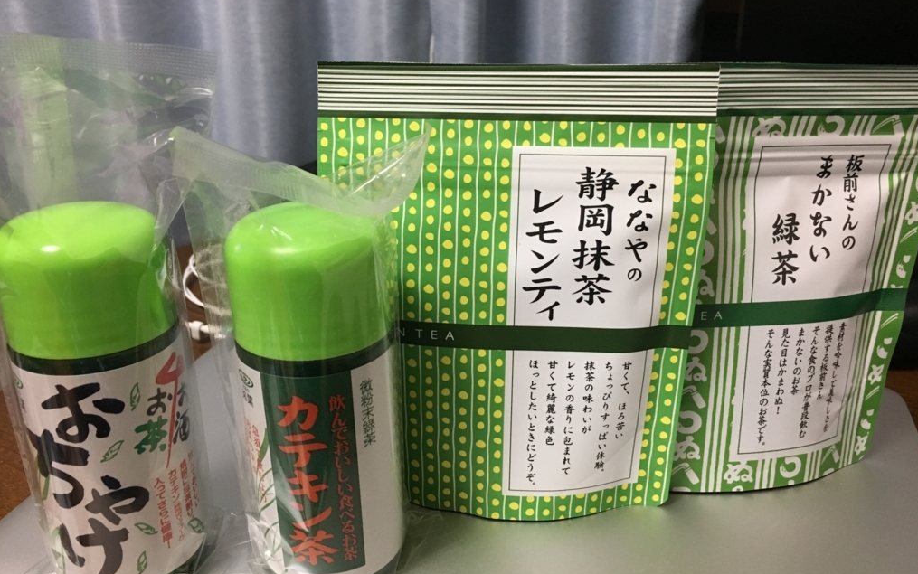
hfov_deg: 61.2
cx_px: 461
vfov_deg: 40.6
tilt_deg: -23.7
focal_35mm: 31
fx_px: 776
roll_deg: +0.2
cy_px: 295
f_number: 2.2
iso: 125
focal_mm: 4.15
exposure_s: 1/30
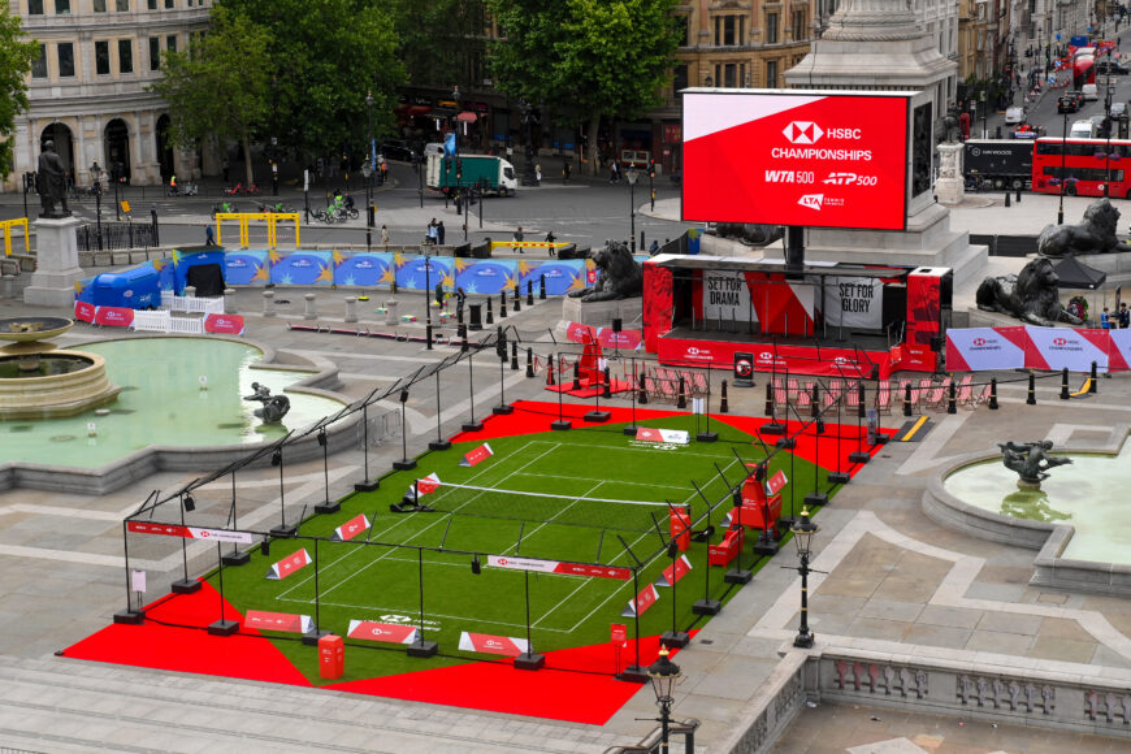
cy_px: 377
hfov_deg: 28.8
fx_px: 2199
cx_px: 566
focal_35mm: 70
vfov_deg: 19.5
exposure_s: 1/250
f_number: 8
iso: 200
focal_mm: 70
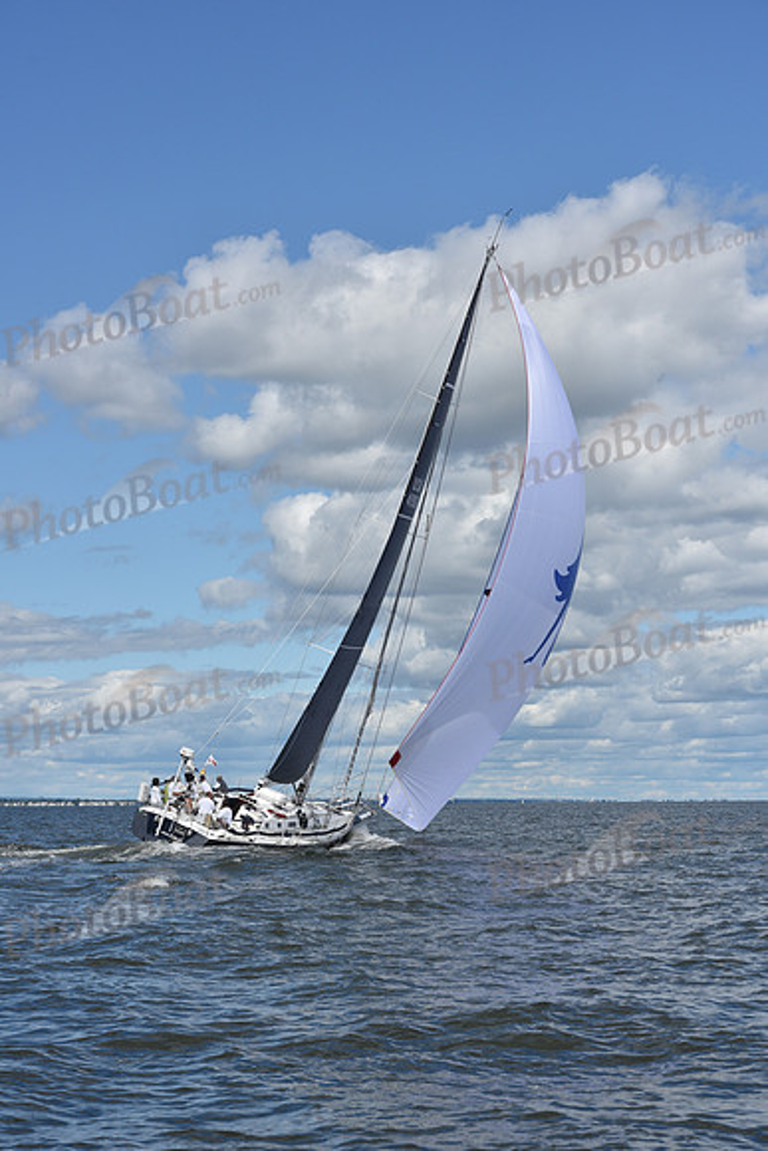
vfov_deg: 28.8
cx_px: 384
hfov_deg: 19.5
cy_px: 576
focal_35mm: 70
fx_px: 2238
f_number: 10
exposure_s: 1/1000
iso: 250
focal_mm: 70
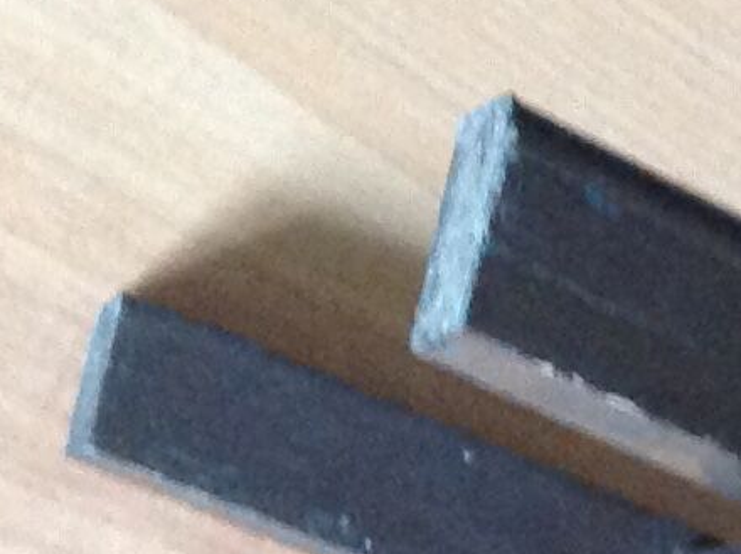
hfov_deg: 9.2
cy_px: 1537
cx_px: 1307
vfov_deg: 6.7
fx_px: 4405
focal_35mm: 206
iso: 250
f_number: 2.4
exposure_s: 1/15
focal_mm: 4.28
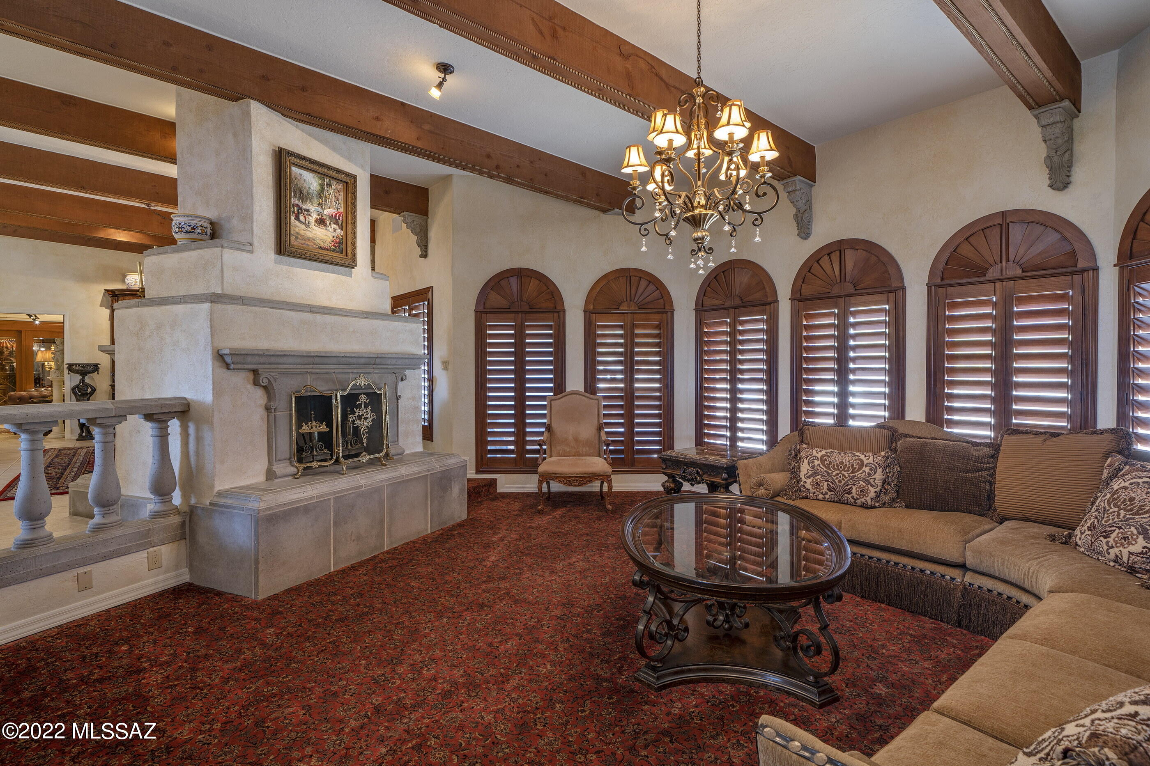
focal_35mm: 17
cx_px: 575
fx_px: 543
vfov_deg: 70.4
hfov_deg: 93.3
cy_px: 383
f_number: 9
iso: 100
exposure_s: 1/1.25
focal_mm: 17
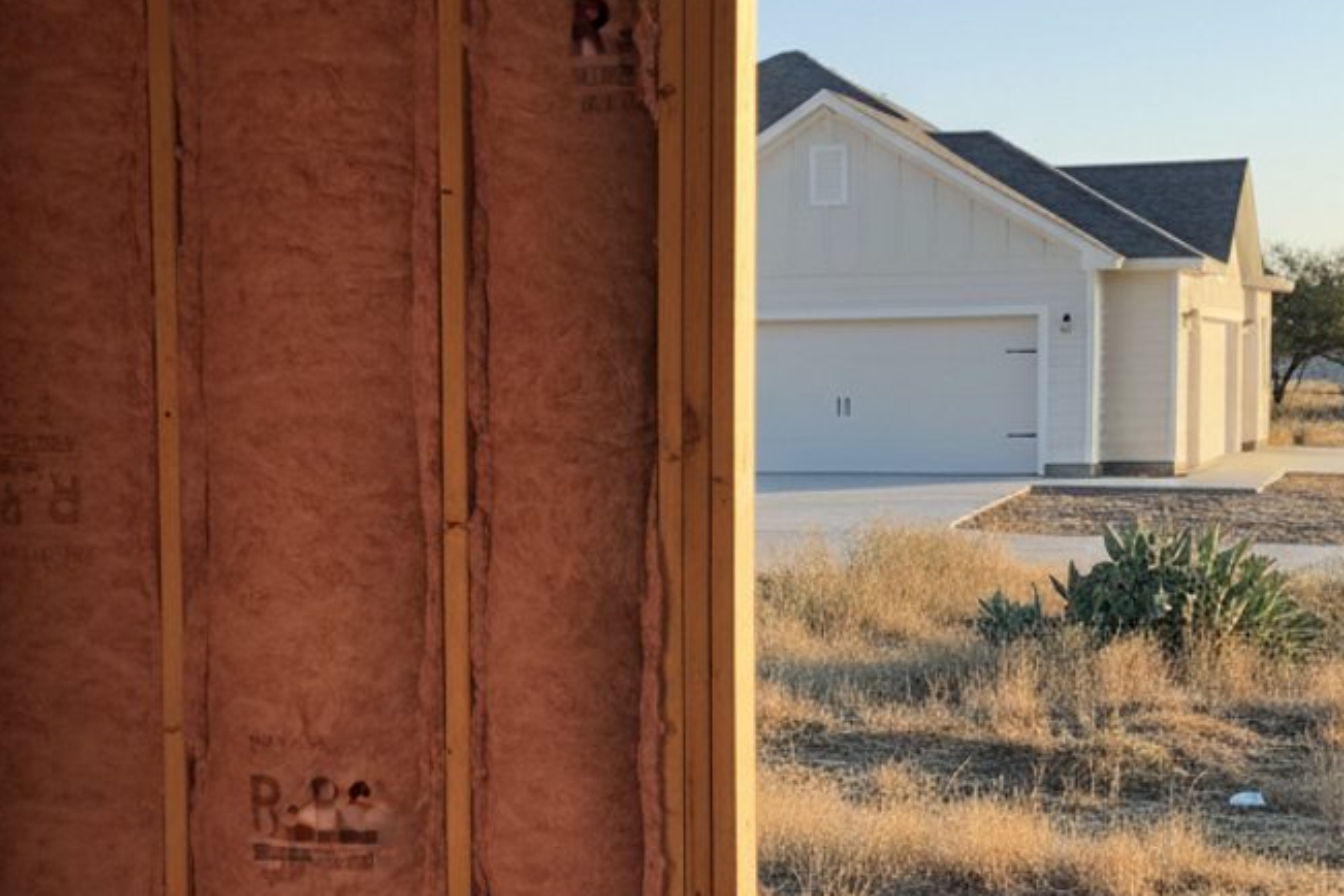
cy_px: 599
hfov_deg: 42.5
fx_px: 1717
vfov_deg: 29.0
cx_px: 535
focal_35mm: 46
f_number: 1.68
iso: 432
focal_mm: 6.8
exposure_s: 1/647
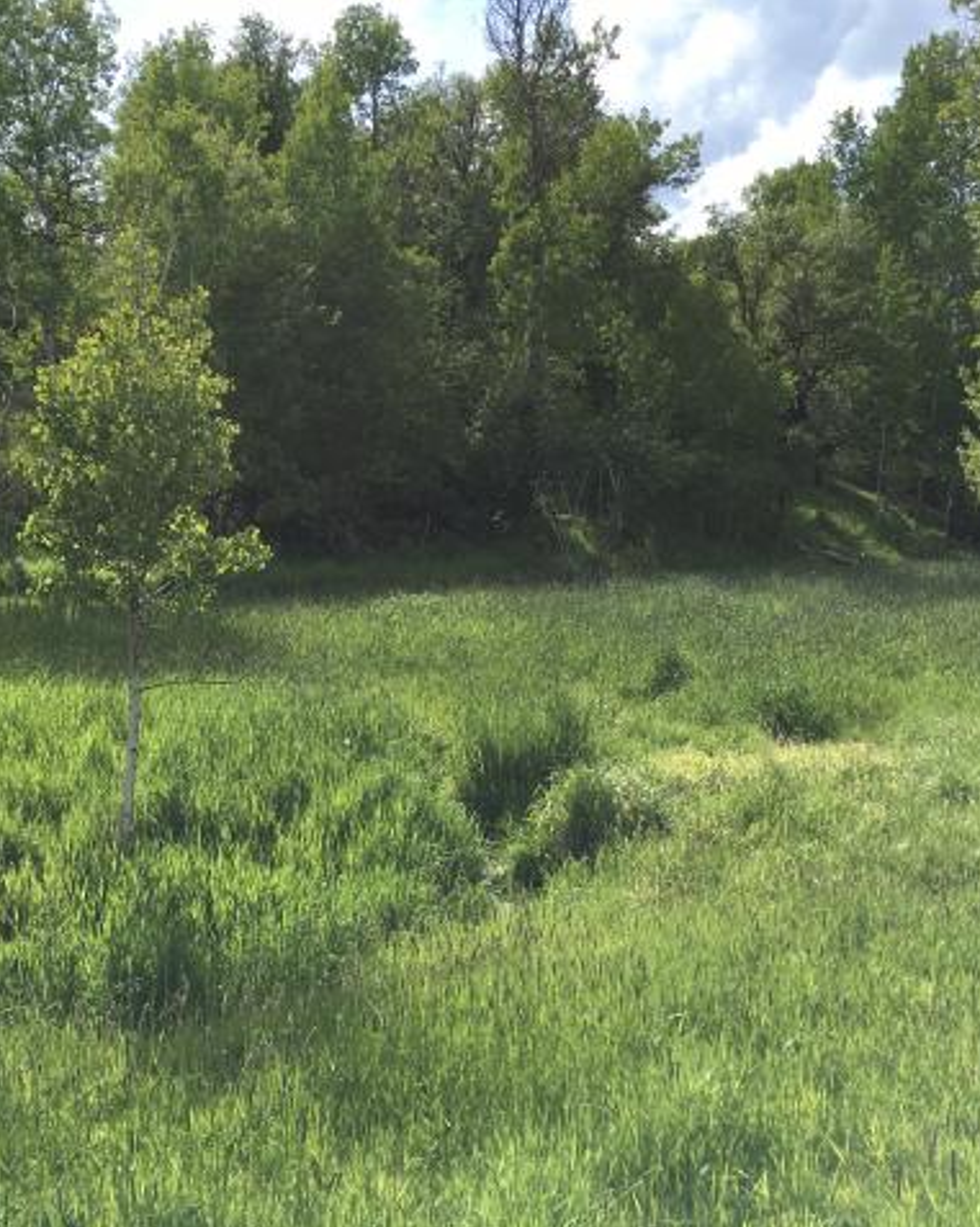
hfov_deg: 38.9
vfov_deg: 48.0
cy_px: 615
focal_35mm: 38
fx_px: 1379
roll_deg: -0.4
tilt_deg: -1.0
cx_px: 363
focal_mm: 4.15
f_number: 2.2
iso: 25
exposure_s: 1/916
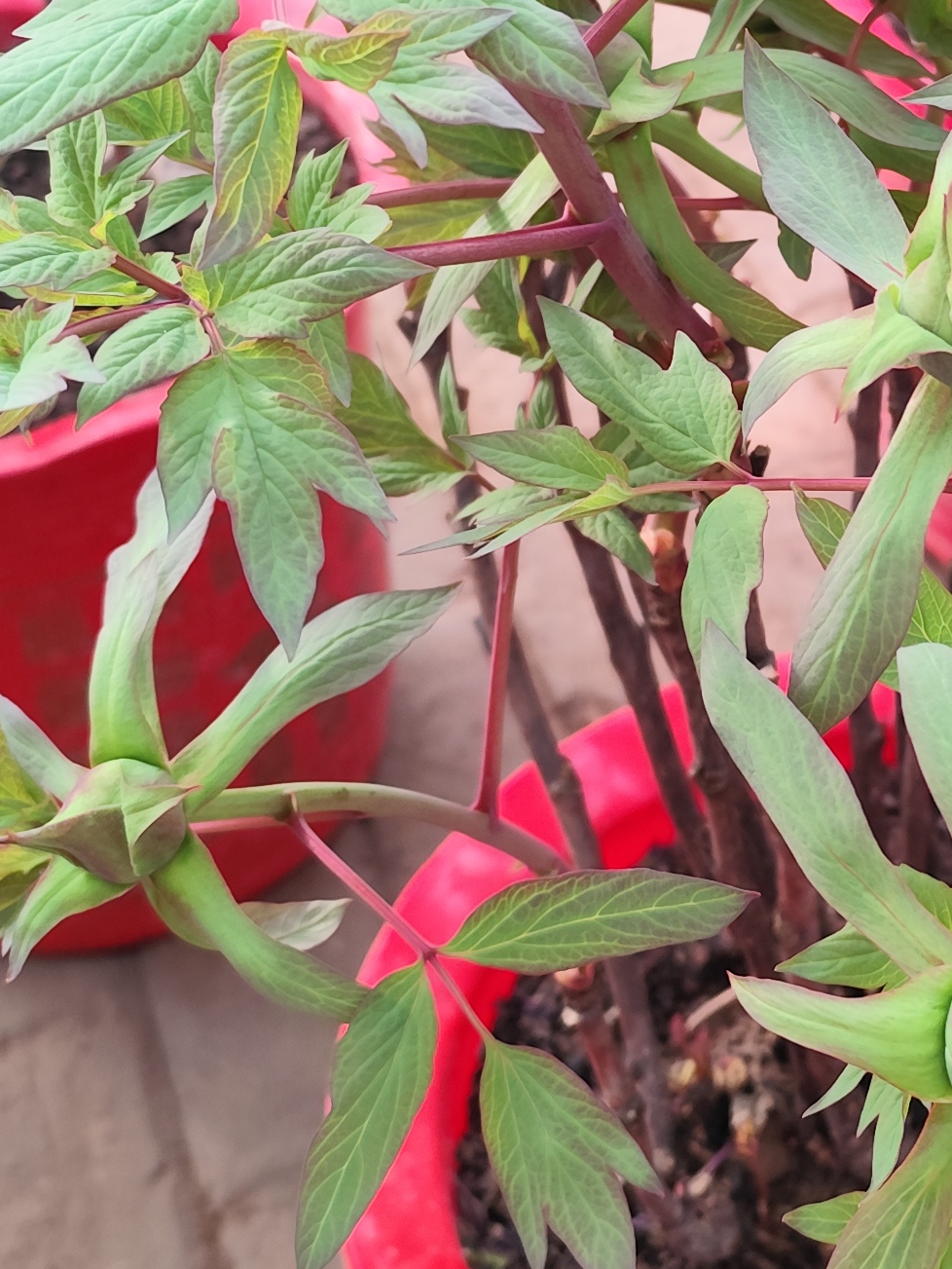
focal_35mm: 72
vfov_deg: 26.7
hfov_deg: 19.8
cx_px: 977
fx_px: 2639
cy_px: 345
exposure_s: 1/100
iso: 250
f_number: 1.65
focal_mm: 6.14
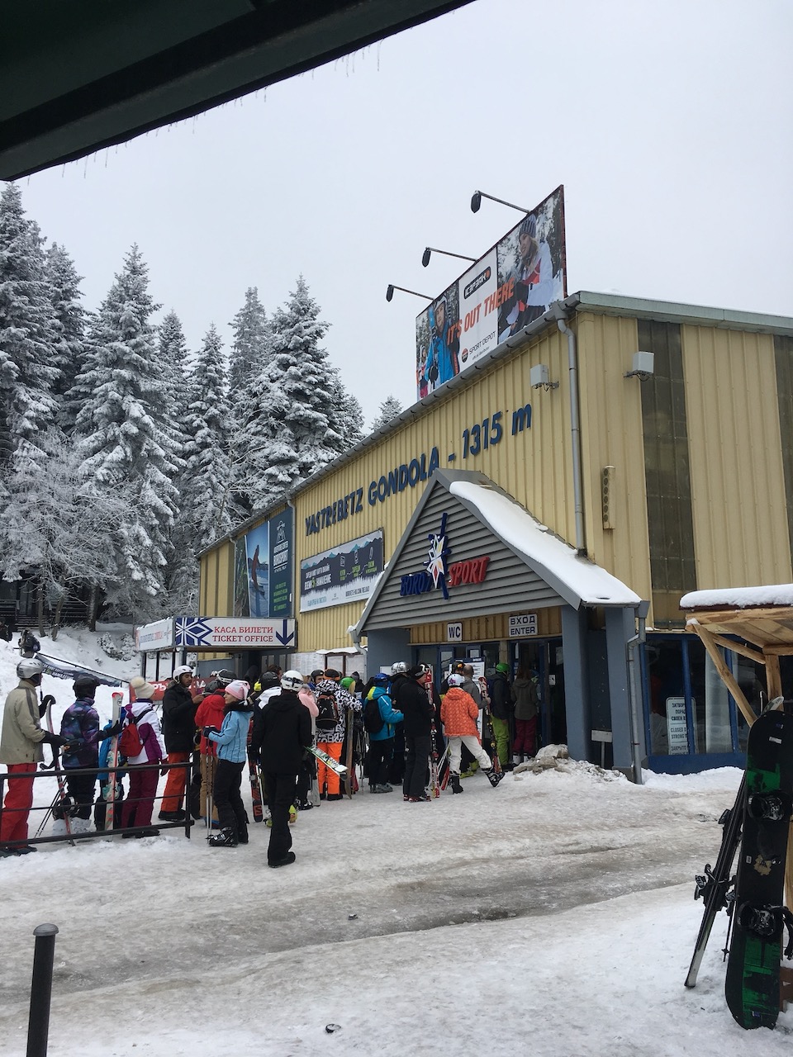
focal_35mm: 29
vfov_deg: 61.7
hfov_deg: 48.2
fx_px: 886
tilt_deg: +9.2
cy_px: 528
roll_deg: +1.5
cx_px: 396
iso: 25
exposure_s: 1/718
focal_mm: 4.15
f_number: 2.2
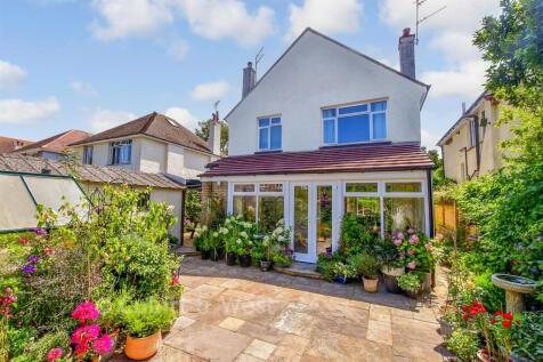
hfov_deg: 100.4
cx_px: 272
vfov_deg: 77.3
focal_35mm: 15
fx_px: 226
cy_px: 181
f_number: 8
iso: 200
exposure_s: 1/320
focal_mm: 10
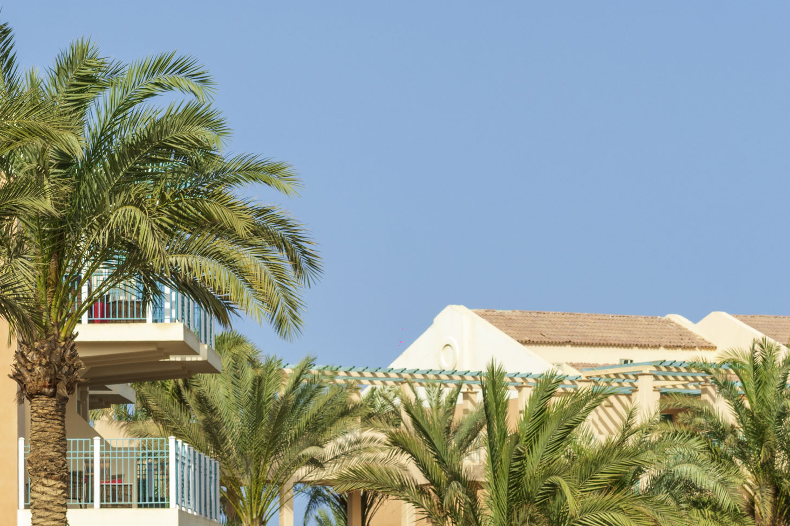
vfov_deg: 8.1
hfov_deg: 12.2
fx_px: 3709
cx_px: 362
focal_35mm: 169
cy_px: 485
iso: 100
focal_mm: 55
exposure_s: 1/320
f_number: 8
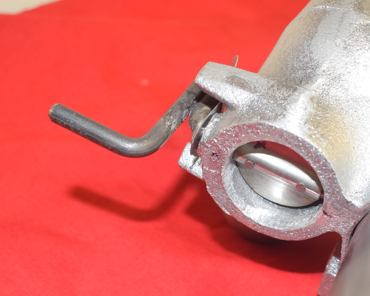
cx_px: 265
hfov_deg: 28.8
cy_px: 227
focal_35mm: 65
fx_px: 712
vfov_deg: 23.2
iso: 800
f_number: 5
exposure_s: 1/40
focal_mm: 22
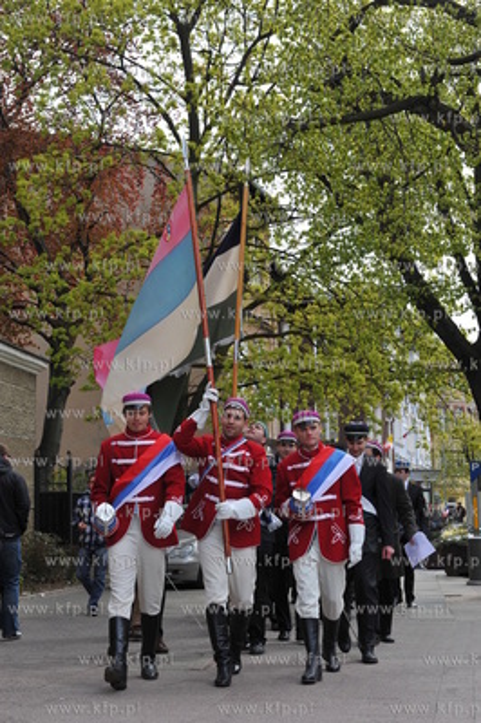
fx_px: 1245
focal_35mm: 62
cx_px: 240
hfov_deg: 21.9
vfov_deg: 32.4
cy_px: 362
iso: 800
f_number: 10
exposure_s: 1/400
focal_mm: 62
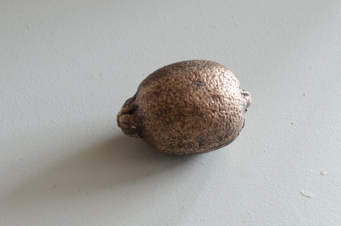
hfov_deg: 21.5
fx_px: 898
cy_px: 117
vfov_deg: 14.3
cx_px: 187
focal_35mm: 95
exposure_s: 5
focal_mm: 50
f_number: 22
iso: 100
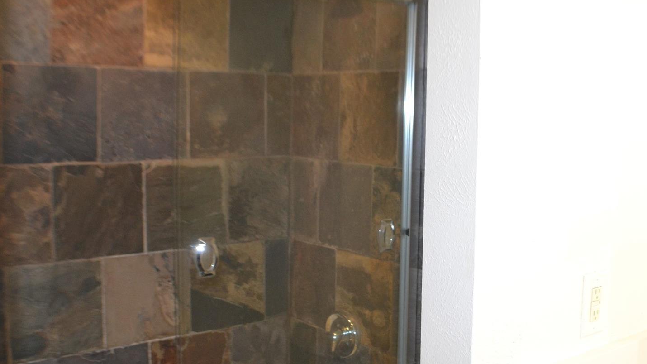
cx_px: 448
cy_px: 168
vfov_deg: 22.2
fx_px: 926
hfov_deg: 37.9
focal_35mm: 54
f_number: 4
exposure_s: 1/60
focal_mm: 24
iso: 1000
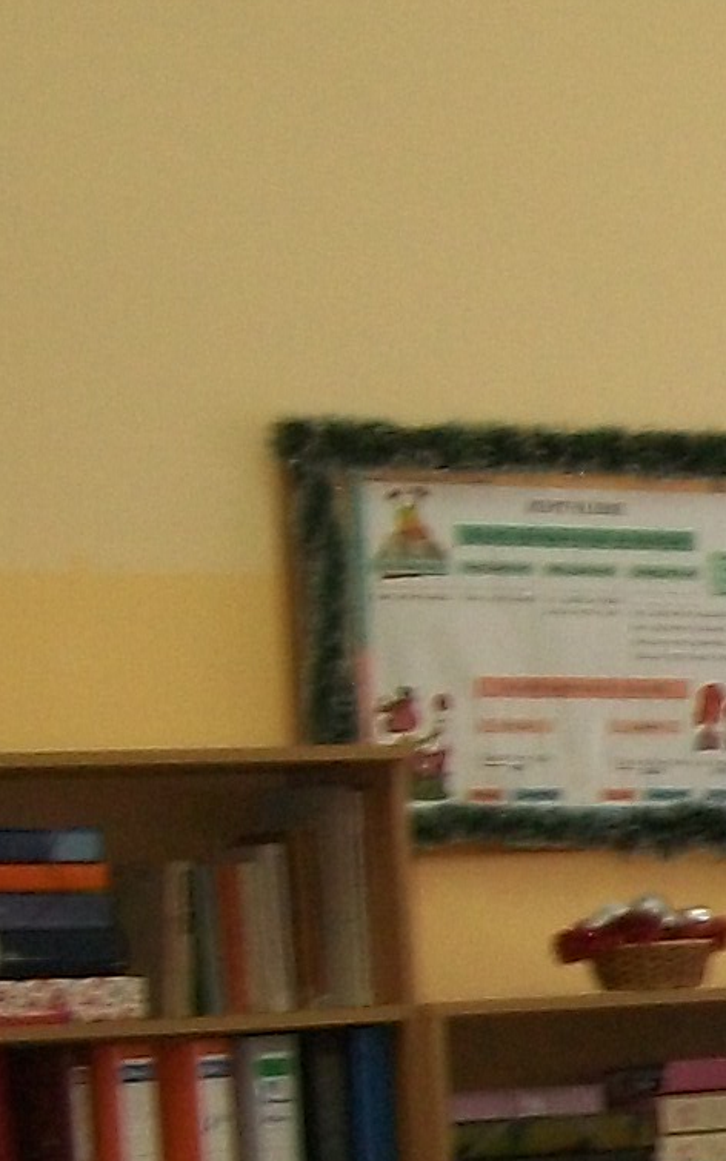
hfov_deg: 7.3
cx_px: 1870
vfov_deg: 12.5
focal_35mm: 165
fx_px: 5222
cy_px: 1187
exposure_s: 1/30
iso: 80
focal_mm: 6
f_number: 2.7
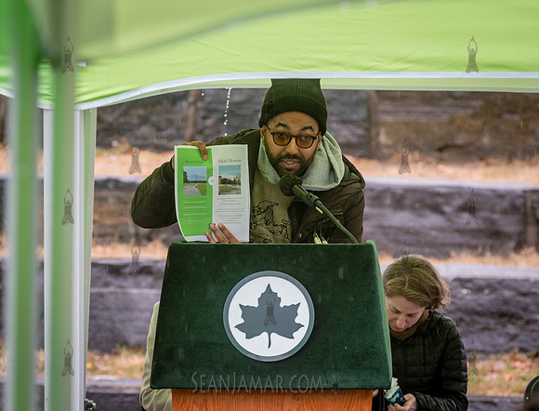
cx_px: 261
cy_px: 210
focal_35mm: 236
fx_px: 3691
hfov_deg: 8.4
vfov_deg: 6.4
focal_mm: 185
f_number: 5.6
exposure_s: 1/250
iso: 640
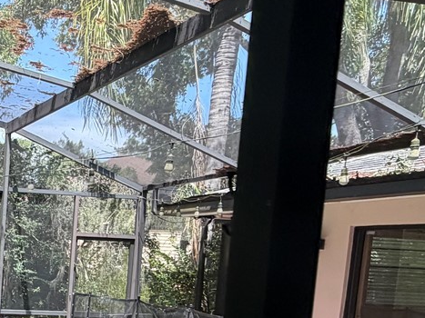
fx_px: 589
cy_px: 306
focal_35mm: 48
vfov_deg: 28.6
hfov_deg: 31.6
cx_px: -111
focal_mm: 2.22
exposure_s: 1/191
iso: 40
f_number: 2.2
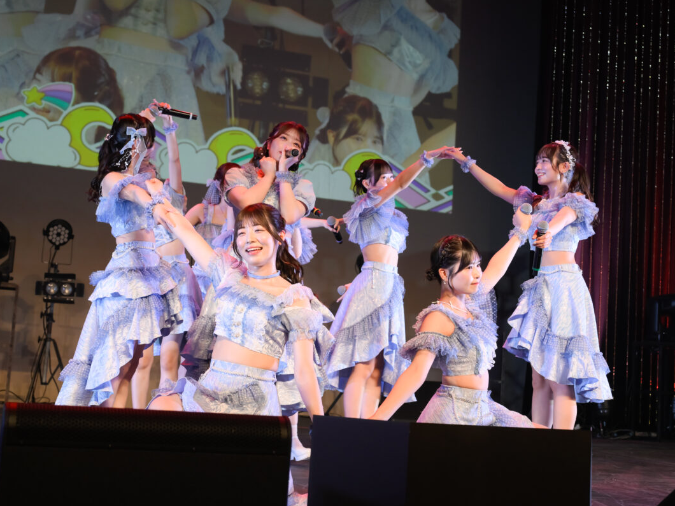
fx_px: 955
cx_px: 333
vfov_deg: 29.7
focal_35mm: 49
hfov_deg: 38.9
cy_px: 253
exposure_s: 1/320
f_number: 5
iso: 1250
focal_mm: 45
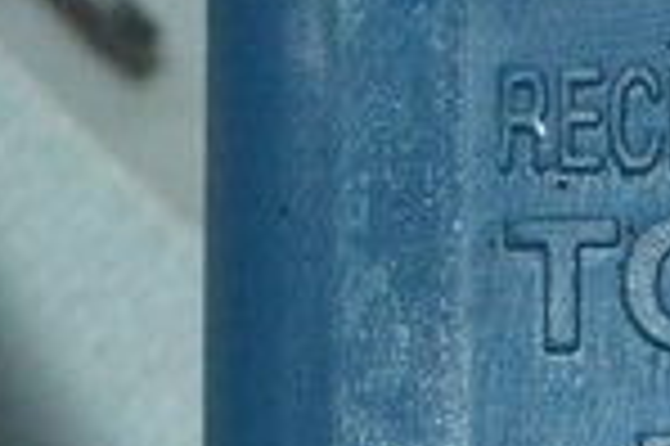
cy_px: 642
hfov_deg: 3.6
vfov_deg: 2.4
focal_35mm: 568
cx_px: 1407
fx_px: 10568
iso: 2500
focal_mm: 55
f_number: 16
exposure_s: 1/200
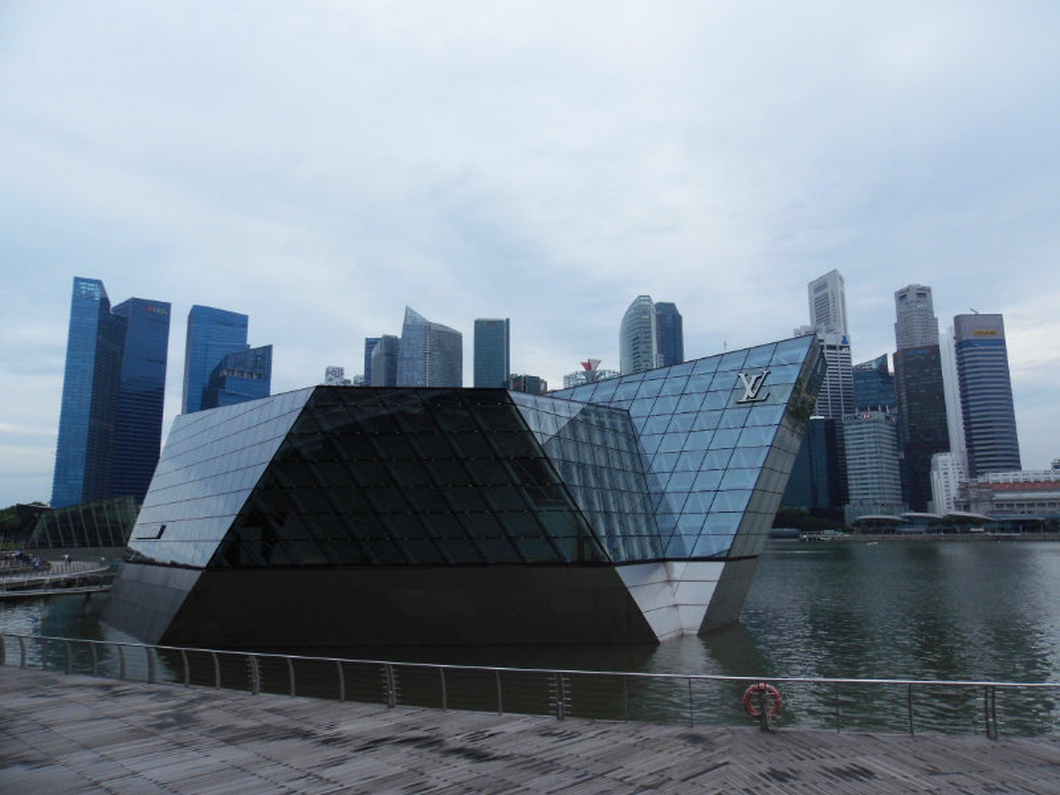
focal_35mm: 25
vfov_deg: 54.9
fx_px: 766
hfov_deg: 69.4
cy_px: 398
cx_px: 530
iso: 100
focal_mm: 4.5
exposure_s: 1/400
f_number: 7.7
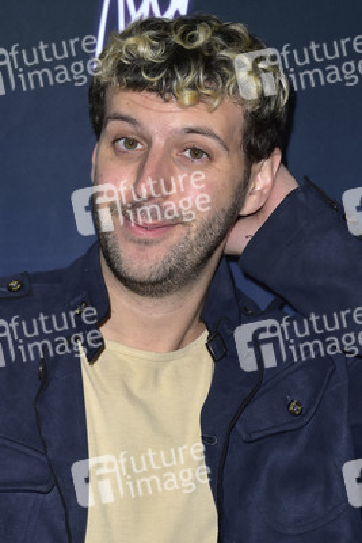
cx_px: 181
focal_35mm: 122
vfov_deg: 16.8
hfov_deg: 11.2
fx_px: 1838
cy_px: 272
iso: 320
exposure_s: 1/250
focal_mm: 122
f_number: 6.3
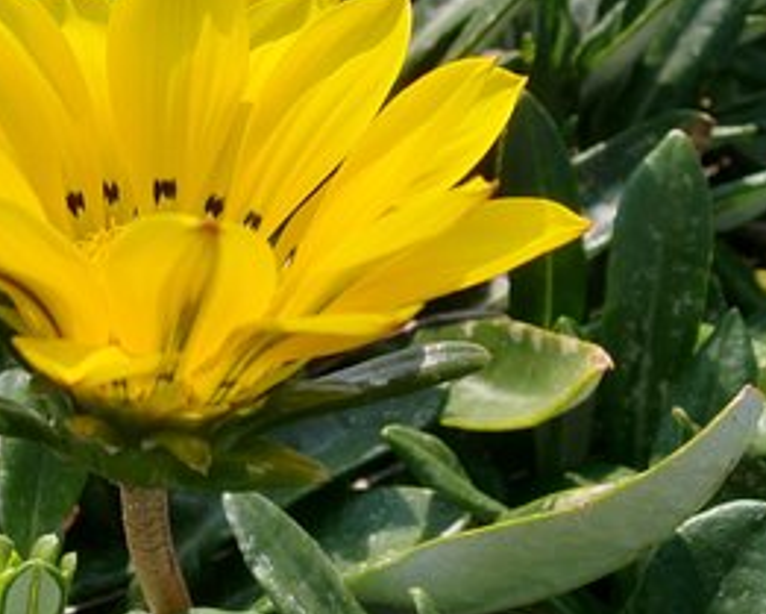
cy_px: 126
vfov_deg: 23.2
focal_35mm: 65
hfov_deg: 28.5
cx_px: 156
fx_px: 1474
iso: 64
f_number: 8.4
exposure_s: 1/200
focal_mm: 5.58
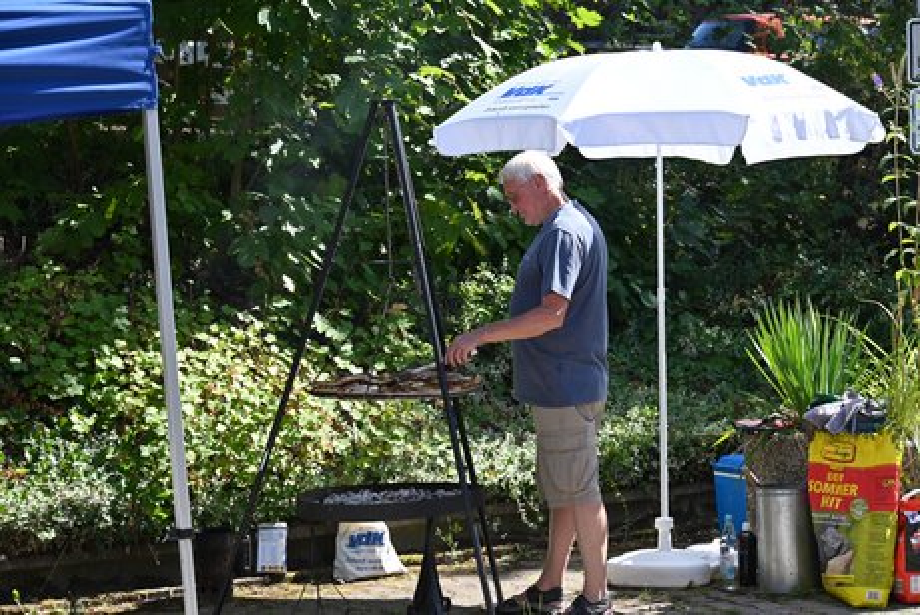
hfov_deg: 19.4
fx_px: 2685
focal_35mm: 105
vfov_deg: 13.1
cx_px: 460
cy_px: 308
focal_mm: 105
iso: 160
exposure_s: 1/250
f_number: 6.3
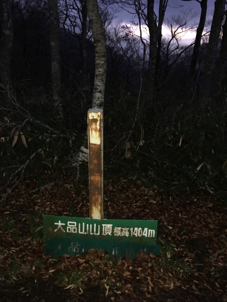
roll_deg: -1.5
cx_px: 114
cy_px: 151
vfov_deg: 61.7
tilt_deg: -21.1
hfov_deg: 48.2
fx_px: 254
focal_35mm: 29
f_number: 2.2
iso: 320
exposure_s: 1/16
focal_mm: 4.15
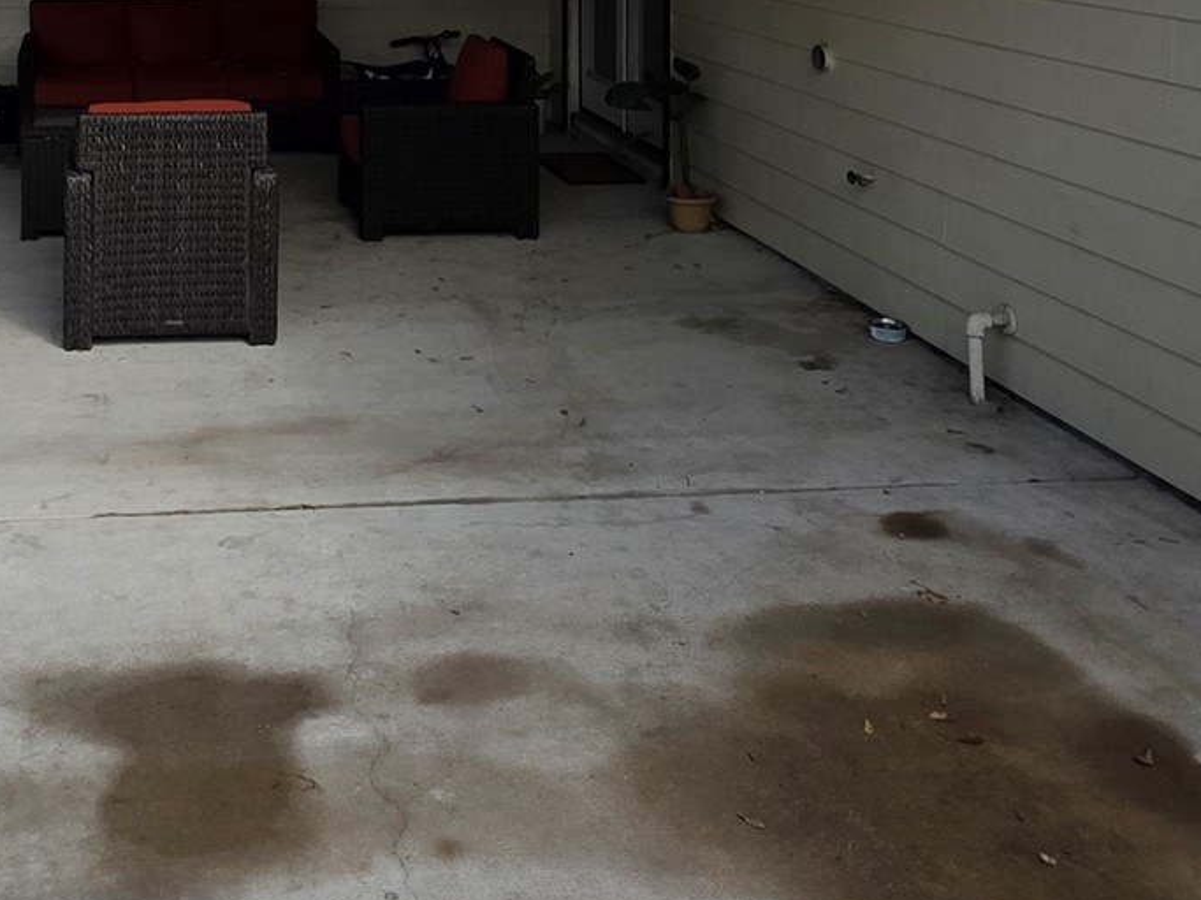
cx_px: 216
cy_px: -200
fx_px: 1353
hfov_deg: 45.1
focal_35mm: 39
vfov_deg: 30.7
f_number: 1.9
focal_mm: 2.2
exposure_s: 1/2066
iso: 40
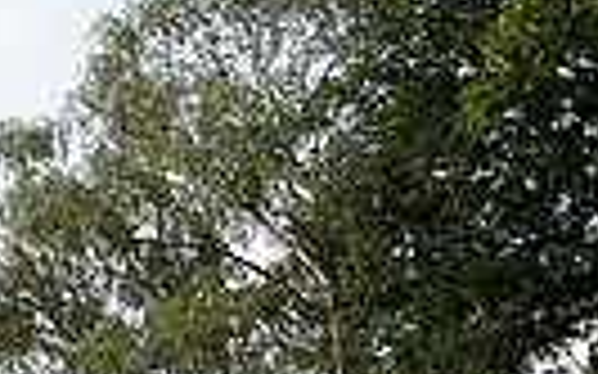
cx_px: -602
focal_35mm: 71
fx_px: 1157
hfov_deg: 18.6
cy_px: 590
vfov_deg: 16.4
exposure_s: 1/640
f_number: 7.1
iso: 400
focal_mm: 16
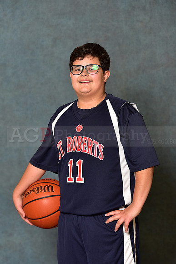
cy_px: 132
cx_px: 88
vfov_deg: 13.7
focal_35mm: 150
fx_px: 1099
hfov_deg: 9.2
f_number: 4.5
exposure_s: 1/200
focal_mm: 150
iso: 320
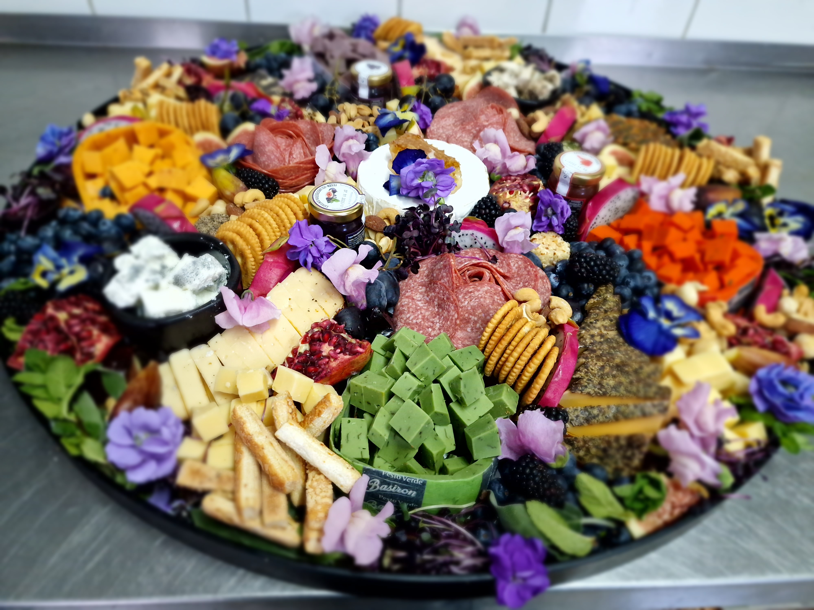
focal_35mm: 23
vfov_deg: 58.9
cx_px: 407
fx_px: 541
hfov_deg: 73.9
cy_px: 305
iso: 320
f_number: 1.8
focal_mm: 6.4
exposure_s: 1/33
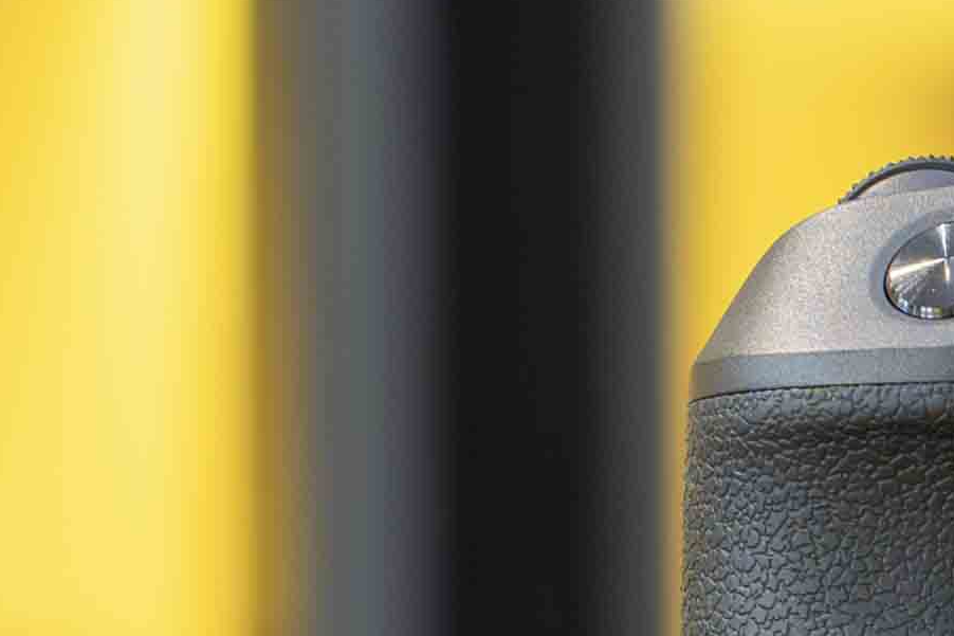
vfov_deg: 2.4
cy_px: 1205
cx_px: 1541
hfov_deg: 3.5
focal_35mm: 581
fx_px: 15393
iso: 1000
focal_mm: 75
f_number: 4.5
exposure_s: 1/125
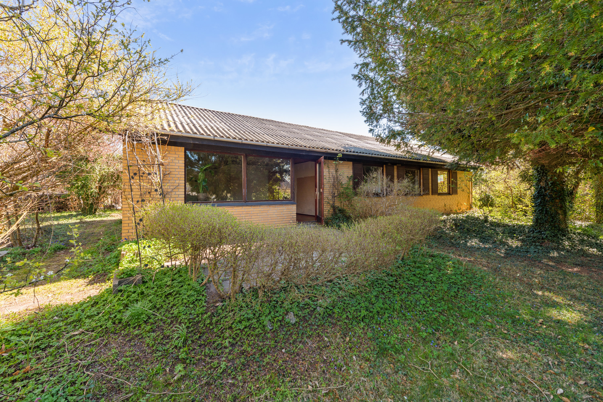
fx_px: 234
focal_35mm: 14
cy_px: 201
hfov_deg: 104.3
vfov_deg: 81.2
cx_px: 302
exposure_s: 1/60
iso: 200
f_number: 10
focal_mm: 14
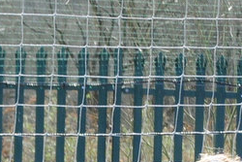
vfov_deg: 2.6
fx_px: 3546
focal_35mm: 527
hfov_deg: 3.8
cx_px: -323
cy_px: 514
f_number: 8
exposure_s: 1/400
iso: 500
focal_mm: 55
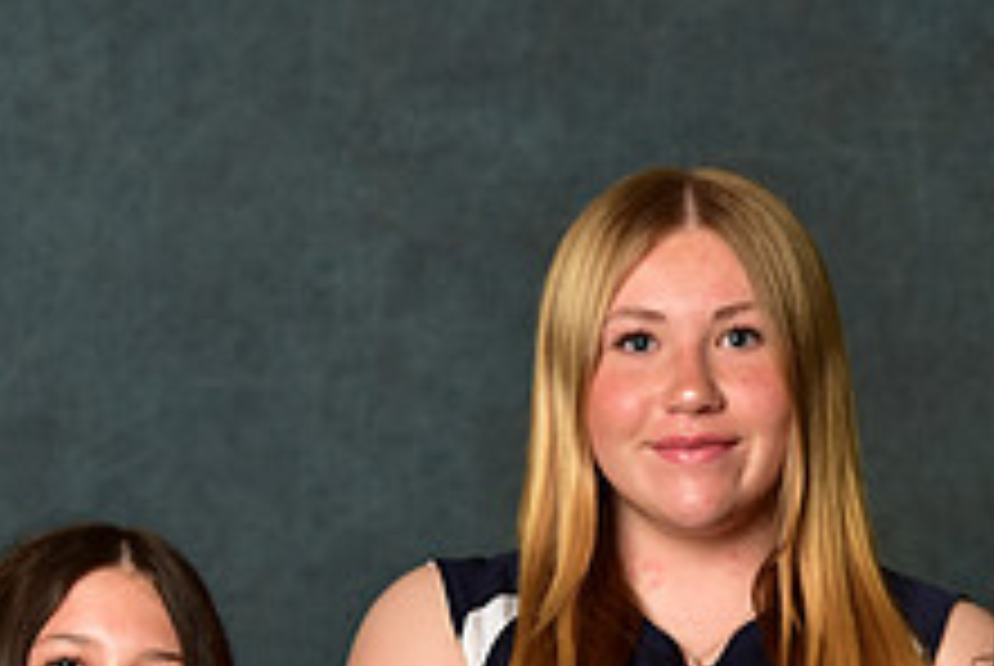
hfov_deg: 6.8
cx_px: 747
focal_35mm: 304
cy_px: 866
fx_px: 8405
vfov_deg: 4.5
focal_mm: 116
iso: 250
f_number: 5
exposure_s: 1/125
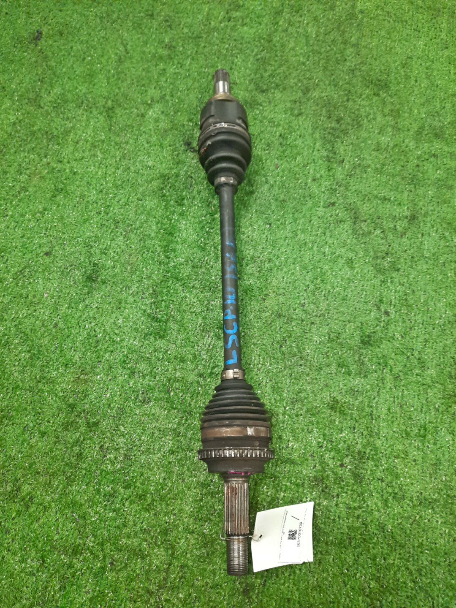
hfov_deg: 54.9
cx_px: 228
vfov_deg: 69.4
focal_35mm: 25
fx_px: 439
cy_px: 304
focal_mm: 4.6
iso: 323
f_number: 2
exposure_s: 1/33
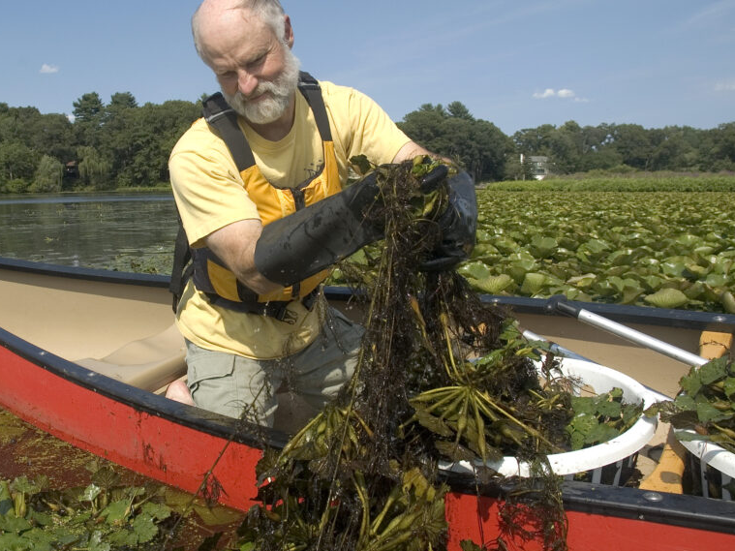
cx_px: 250
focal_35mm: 35
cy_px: 260
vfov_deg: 40.7
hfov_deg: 51.7
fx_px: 743
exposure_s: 1/350
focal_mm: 18
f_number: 8
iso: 200
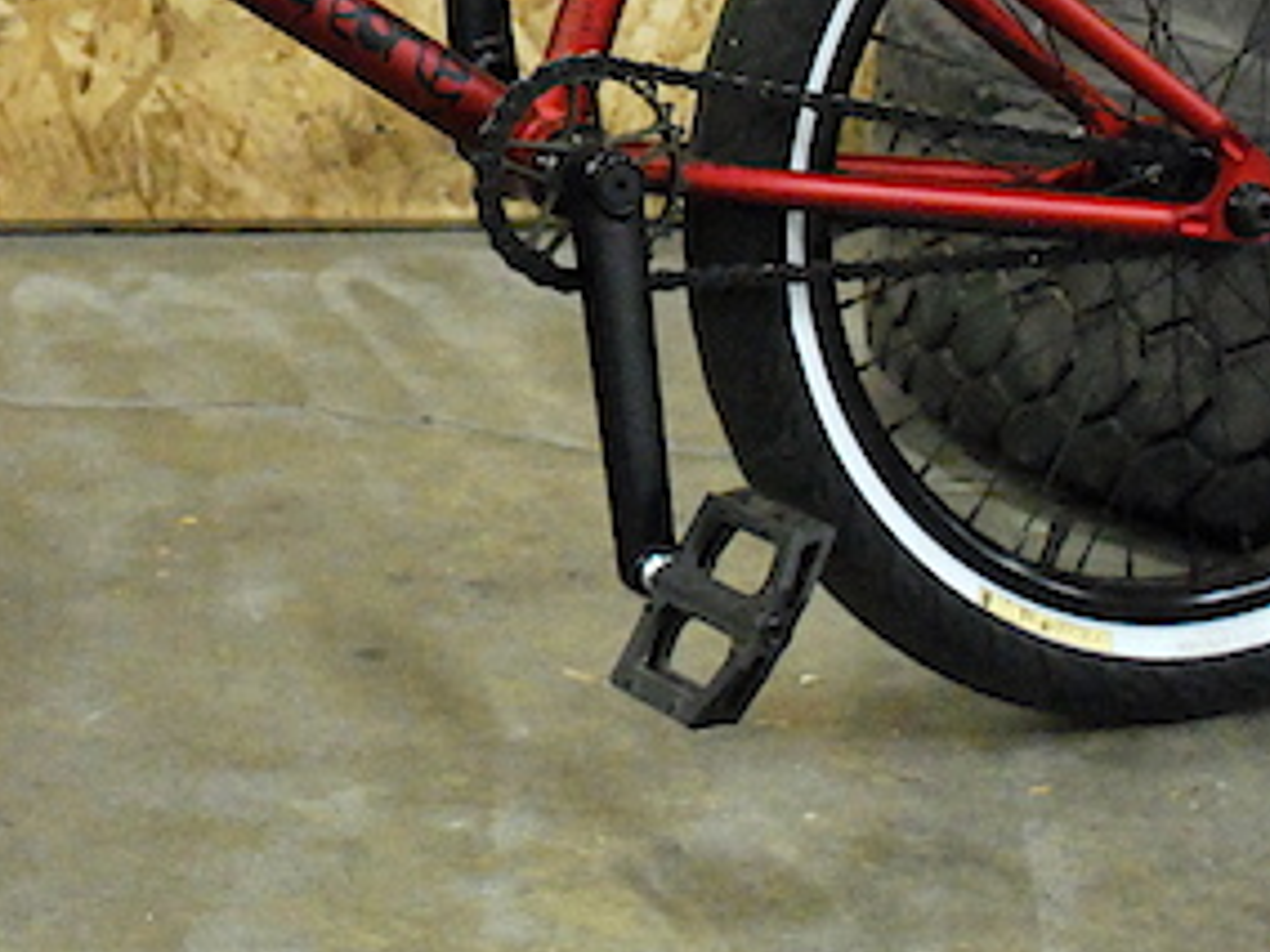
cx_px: 192
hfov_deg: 15.6
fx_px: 4586
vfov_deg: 11.6
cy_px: -154
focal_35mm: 125
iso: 1600
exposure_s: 1/13
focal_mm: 24
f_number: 4.2
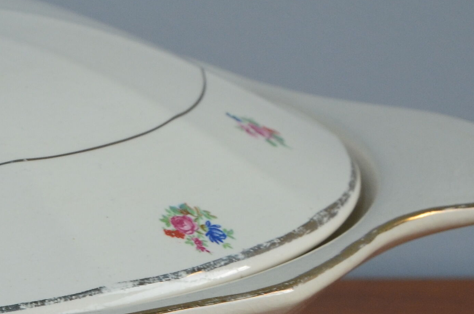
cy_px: 232
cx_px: -232
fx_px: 2392
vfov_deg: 7.5
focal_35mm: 182
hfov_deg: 10.9
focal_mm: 34
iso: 400
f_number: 10
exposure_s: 1/60
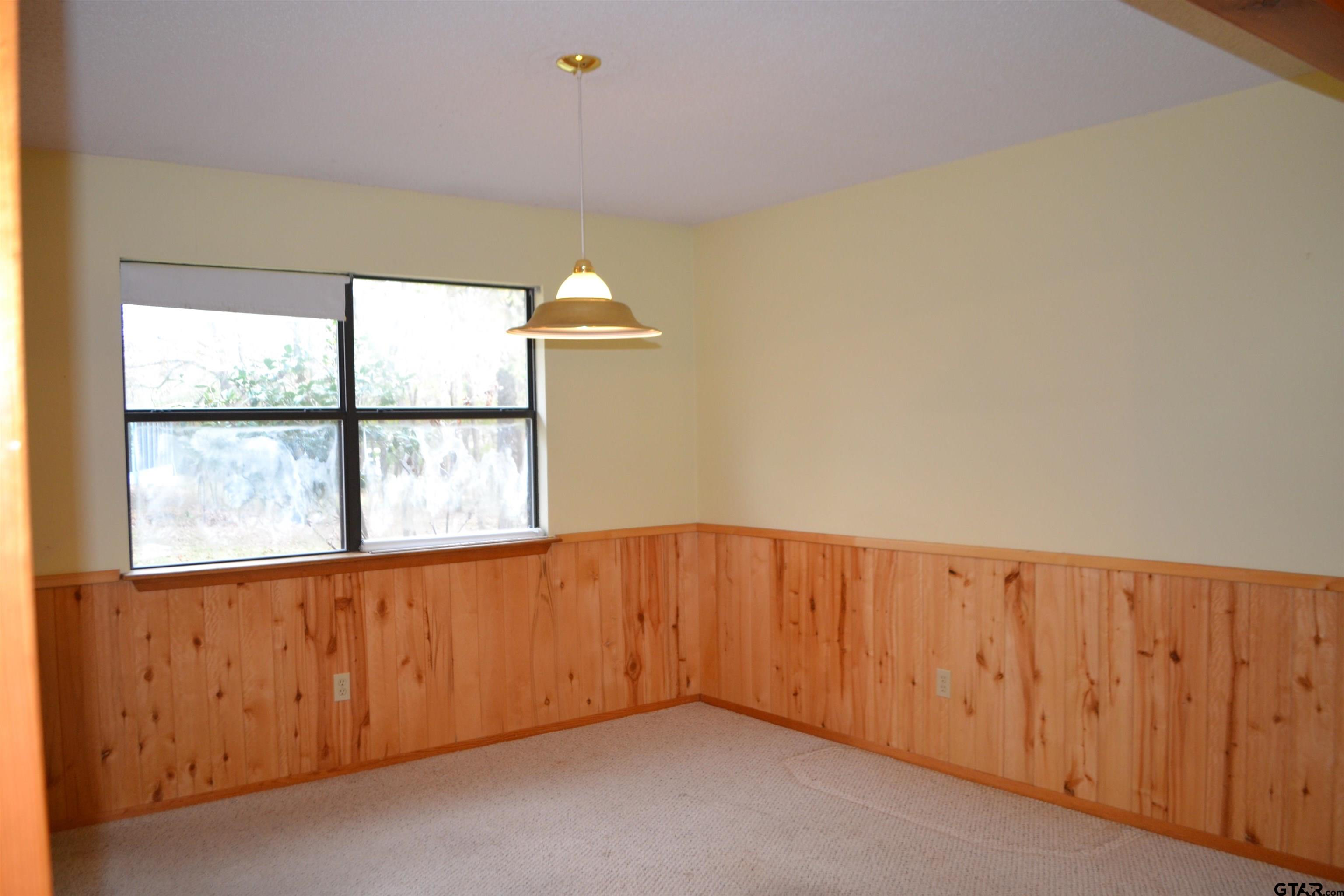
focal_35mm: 27
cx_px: 672
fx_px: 1008
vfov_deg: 47.9
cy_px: 448
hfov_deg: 67.4
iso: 640
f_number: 3.5
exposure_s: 1/60
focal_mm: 18
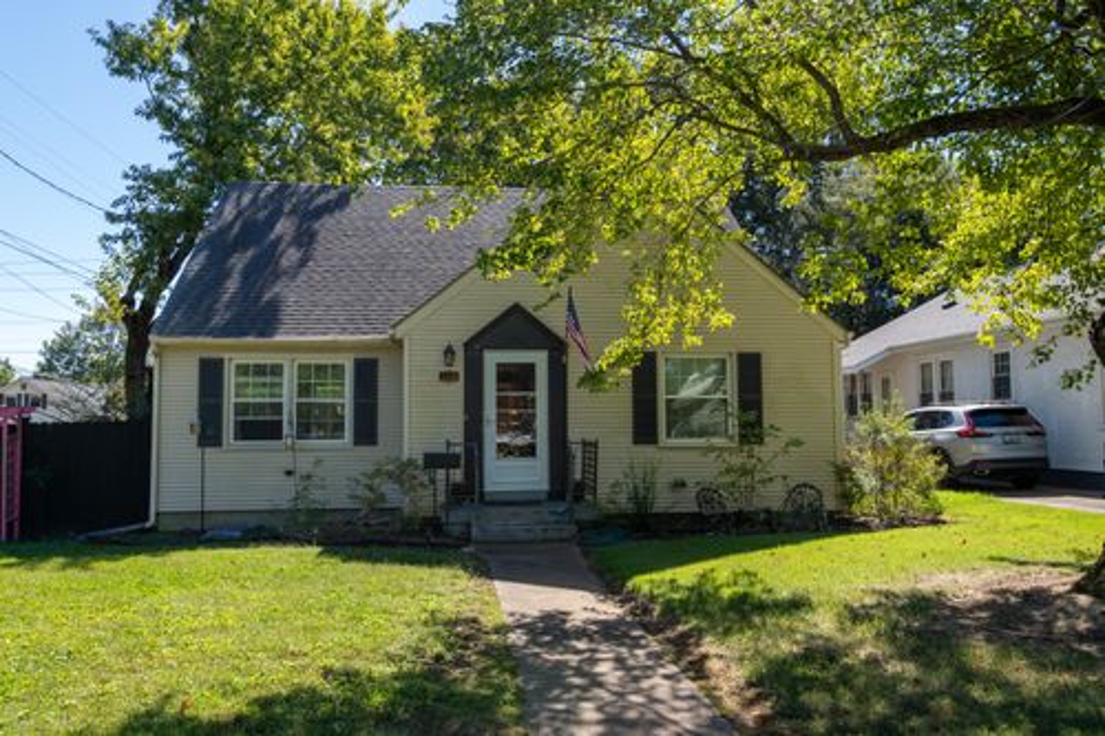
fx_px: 842
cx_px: 552
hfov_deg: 66.6
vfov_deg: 47.2
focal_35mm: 27
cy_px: 368
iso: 100
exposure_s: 1/80
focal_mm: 18
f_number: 8
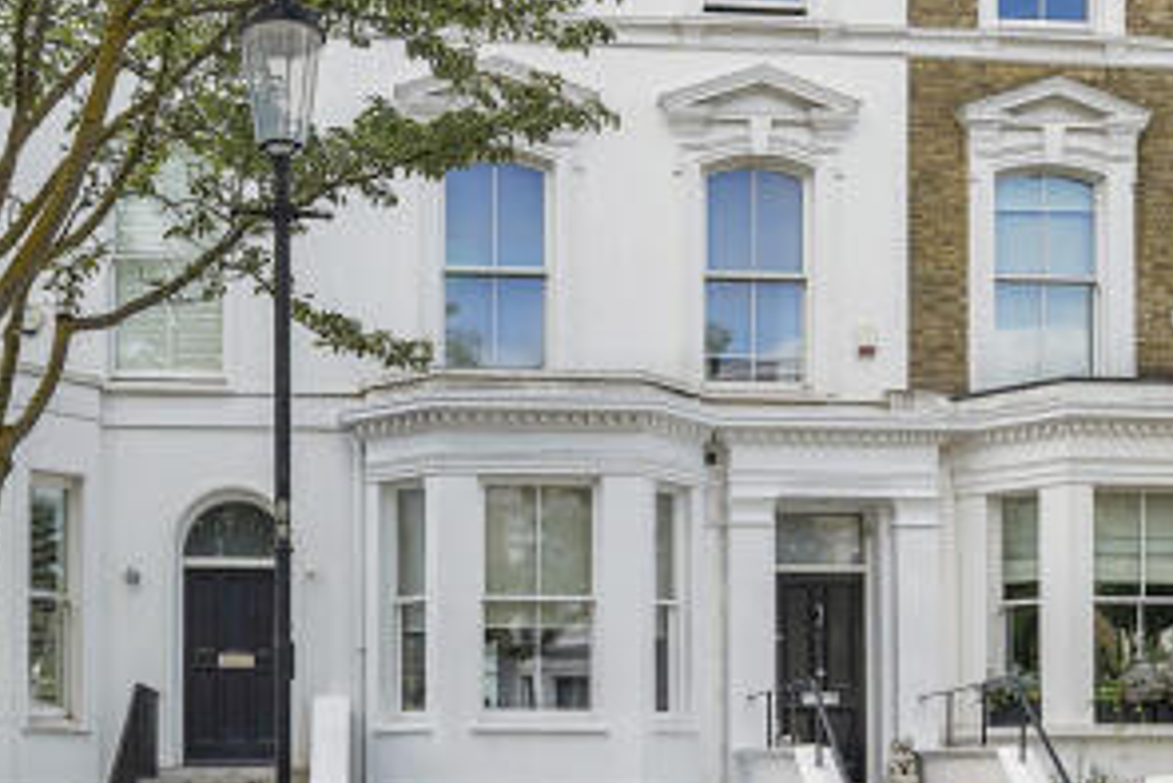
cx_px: 851
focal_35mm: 50
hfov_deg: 38.7
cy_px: 515
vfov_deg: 26.9
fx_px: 1630
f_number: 8
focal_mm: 21
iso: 400
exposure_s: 1/500
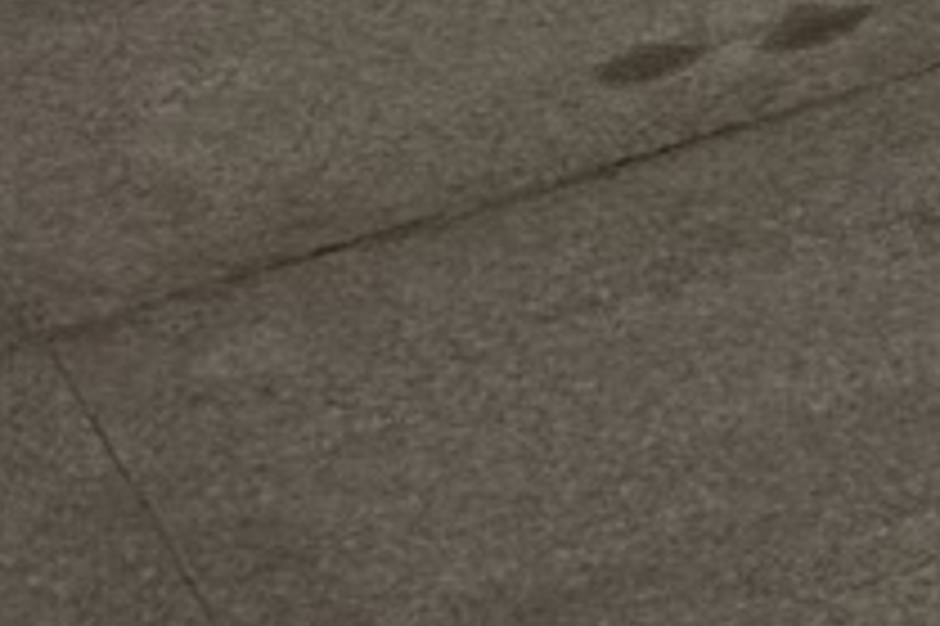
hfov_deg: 7.4
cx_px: 2964
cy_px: -3017
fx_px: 6235
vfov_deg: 4.5
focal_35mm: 239
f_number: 1.78
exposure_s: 1/6410
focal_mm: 6.86
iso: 80
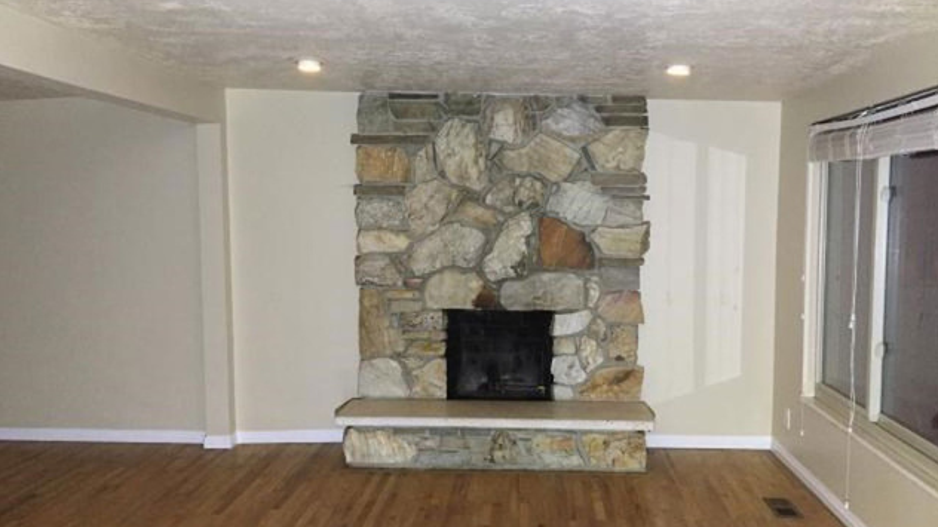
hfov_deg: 61.0
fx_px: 796
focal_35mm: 32
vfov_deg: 36.6
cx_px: 472
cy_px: 289
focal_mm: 4.15
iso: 250
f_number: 2.2
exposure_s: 1/24
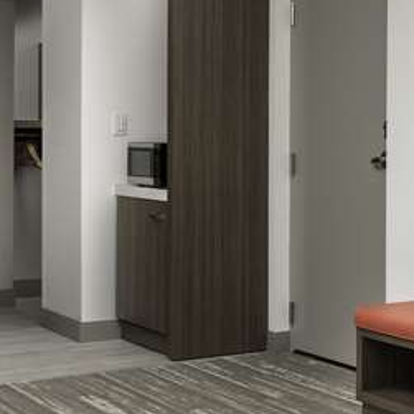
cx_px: 342
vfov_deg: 20.9
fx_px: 1123
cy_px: 205
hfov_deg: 20.6
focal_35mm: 83
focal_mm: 24
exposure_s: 1/200
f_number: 11
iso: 400
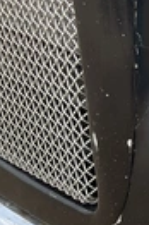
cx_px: 301
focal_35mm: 92
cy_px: 137
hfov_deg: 12.9
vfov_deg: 22.1
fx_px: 573
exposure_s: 1/1015
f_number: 1.8
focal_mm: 3
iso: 25
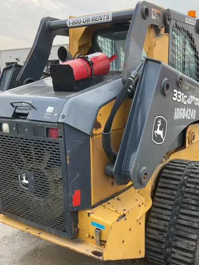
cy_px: 164
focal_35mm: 39
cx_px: 118
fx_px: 299
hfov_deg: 36.7
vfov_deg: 47.5
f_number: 1.8
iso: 32
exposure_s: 1/121
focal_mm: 3.99
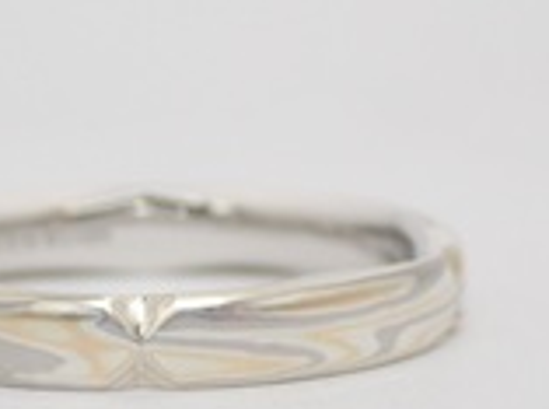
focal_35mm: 221
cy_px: 278
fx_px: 3497
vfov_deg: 6.7
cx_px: 136
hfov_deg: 9.0
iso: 200
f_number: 4.1
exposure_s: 1/100
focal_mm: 13.65
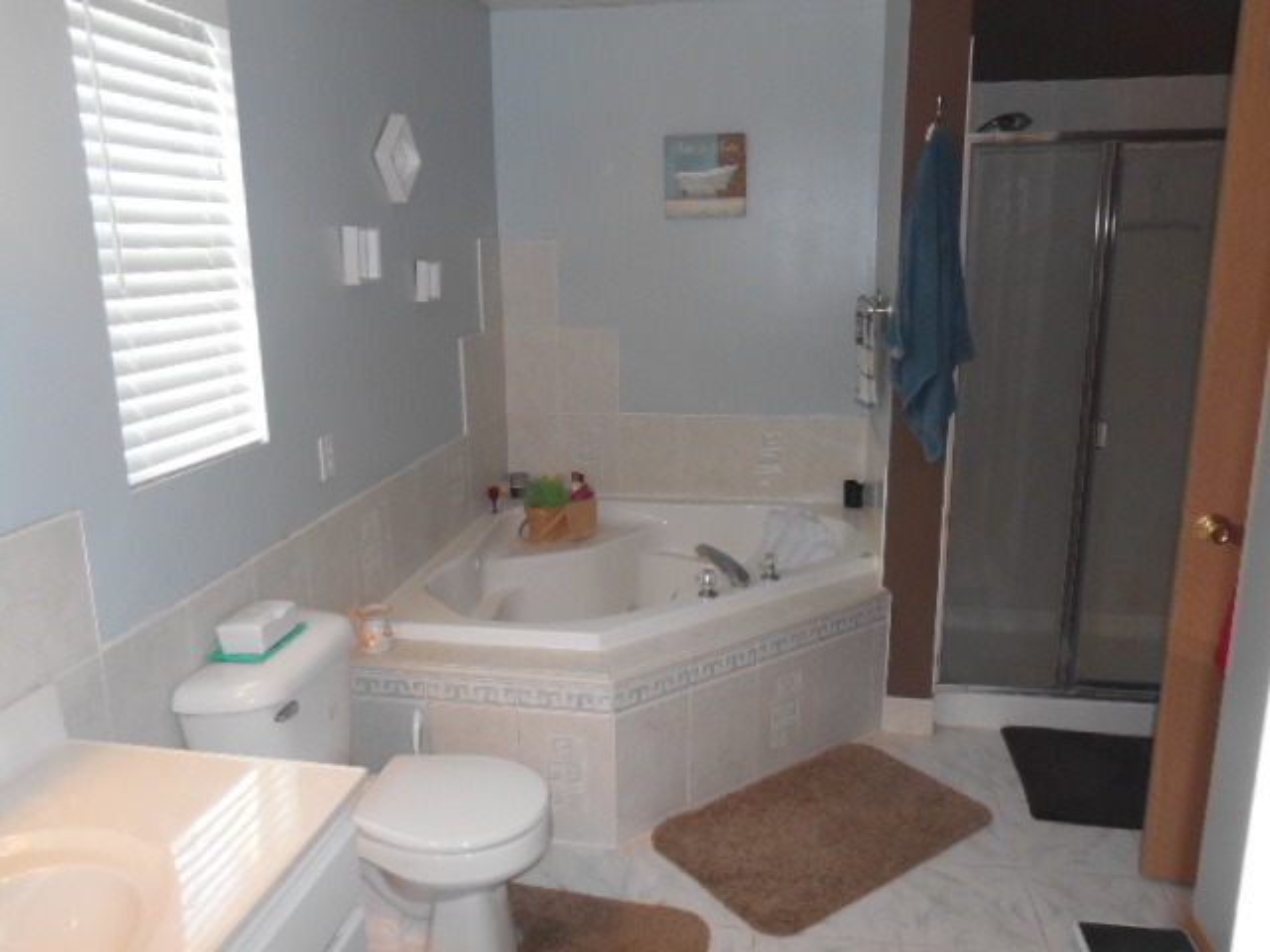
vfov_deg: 53.1
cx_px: 635
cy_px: 476
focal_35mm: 26
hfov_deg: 67.3
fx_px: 954
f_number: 3.4
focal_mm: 4.7
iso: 200
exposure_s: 1/25
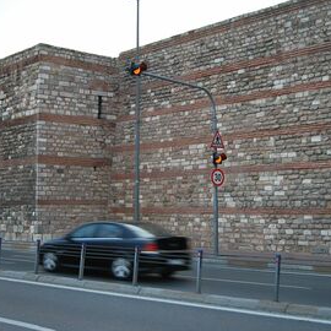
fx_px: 584
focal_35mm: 54
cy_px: 158
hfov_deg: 31.6
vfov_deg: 31.6
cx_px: 137
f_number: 4.2
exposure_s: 1/60
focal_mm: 26
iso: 200
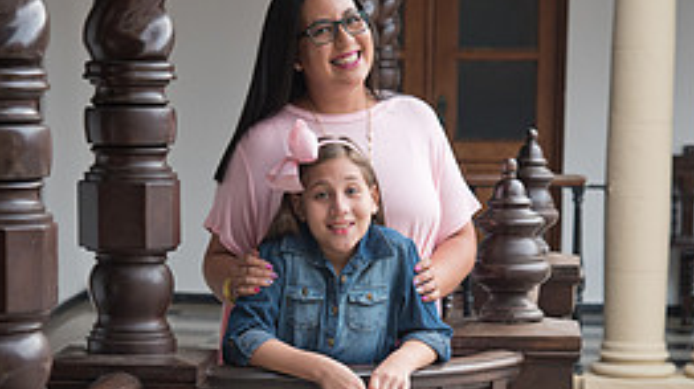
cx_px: 321
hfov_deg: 15.9
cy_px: 267
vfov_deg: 9.0
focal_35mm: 135
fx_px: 2483
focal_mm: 75
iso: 640
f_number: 5
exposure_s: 1/125
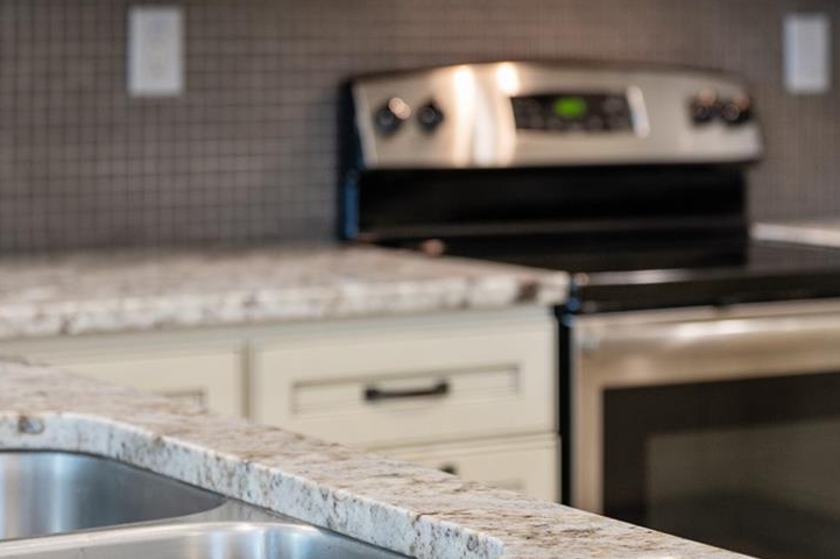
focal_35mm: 111
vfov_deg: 12.2
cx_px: 414
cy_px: 29
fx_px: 2589
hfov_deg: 18.4
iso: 250
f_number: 2.8
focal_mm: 50
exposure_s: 1/30
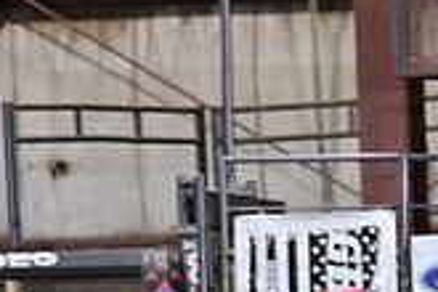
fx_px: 8552
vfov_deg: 2.0
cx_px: 634
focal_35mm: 703
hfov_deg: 2.9
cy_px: 439
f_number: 3.5
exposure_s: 1/250
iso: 1600
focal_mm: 200
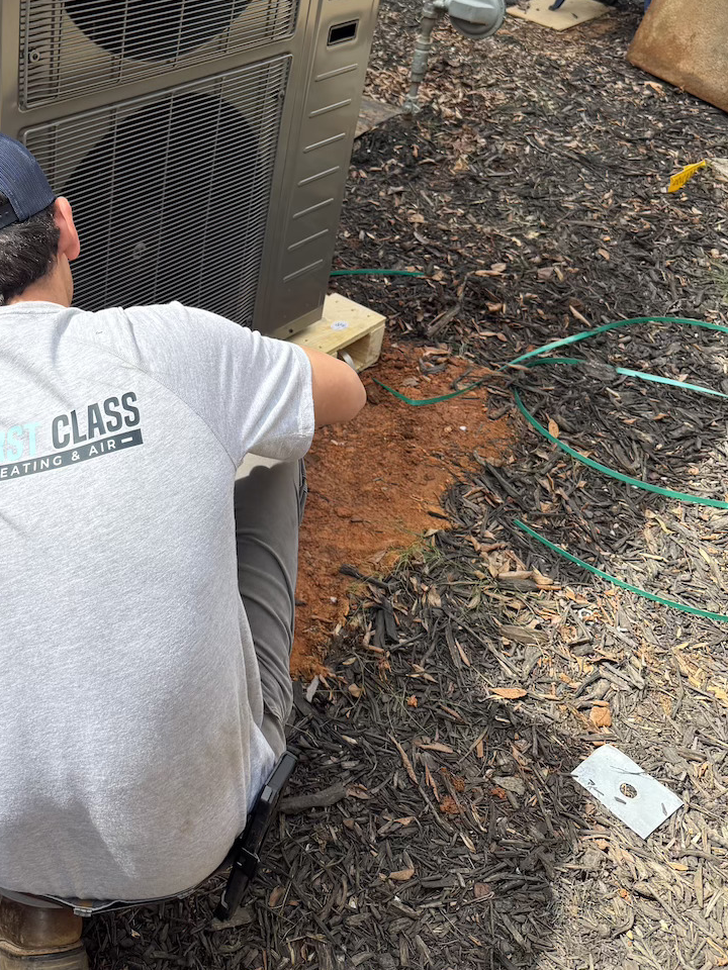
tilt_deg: -27.3
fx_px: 1122
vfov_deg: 45.2
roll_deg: -4.4
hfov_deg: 34.9
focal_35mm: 40
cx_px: 149
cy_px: 247
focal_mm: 6.76
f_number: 1.78
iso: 100
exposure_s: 1/1770
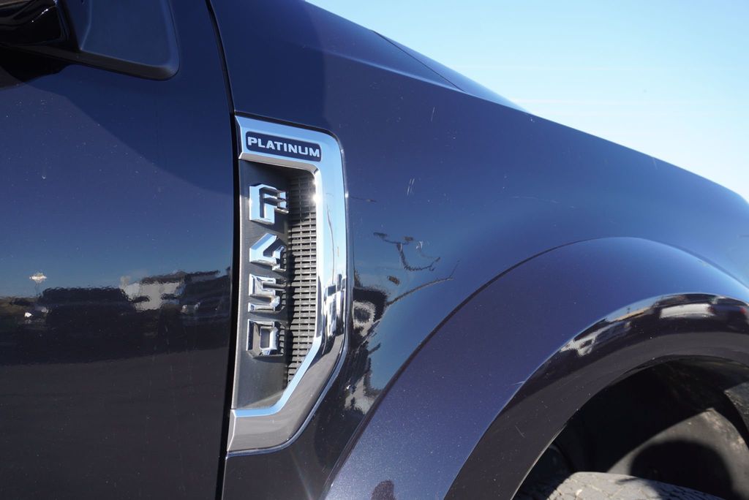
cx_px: 374
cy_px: 250
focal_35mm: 34
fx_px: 718
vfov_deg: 38.4
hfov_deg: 55.1
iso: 100
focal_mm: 23
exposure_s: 1/125
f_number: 5.6
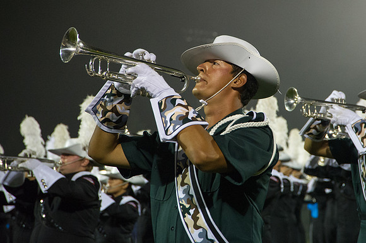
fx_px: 1521
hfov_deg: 13.7
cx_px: 214
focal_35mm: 150
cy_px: 92
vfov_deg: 9.2
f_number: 5.6
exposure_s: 1/160
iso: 8000
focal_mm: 120
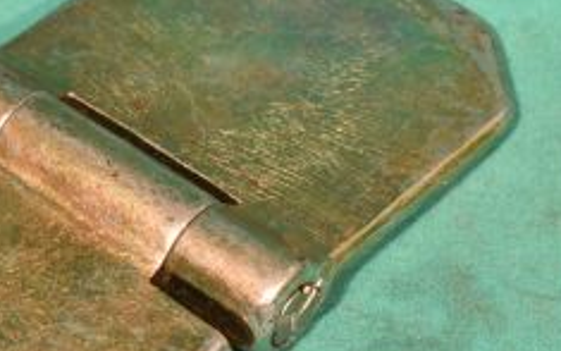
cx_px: 86
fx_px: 2860
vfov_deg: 7.0
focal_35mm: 187
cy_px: 205
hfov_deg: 11.2
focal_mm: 48
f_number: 13
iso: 1600
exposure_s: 1/80
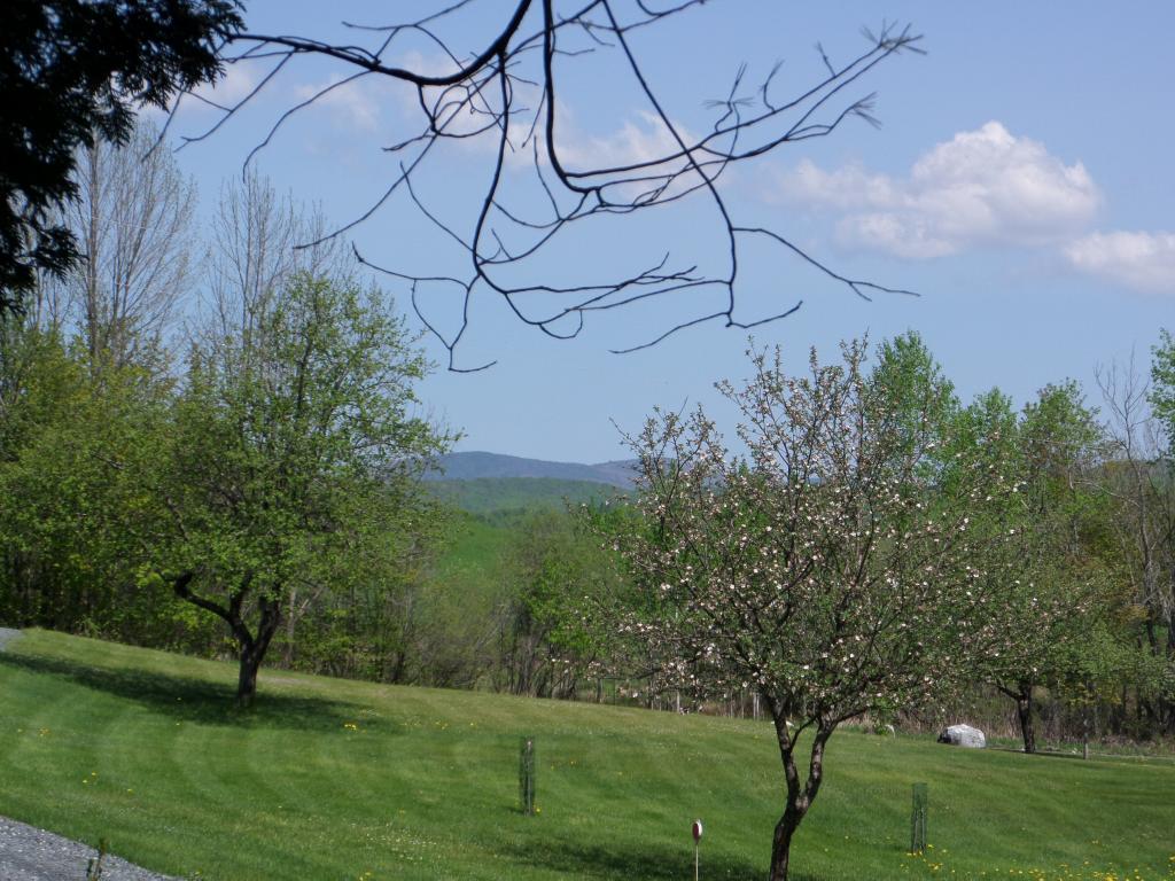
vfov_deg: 16.8
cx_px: 588
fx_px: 2987
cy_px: 440
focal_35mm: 88
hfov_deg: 22.3
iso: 100
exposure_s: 1/750
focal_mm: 14.3
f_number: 4.4
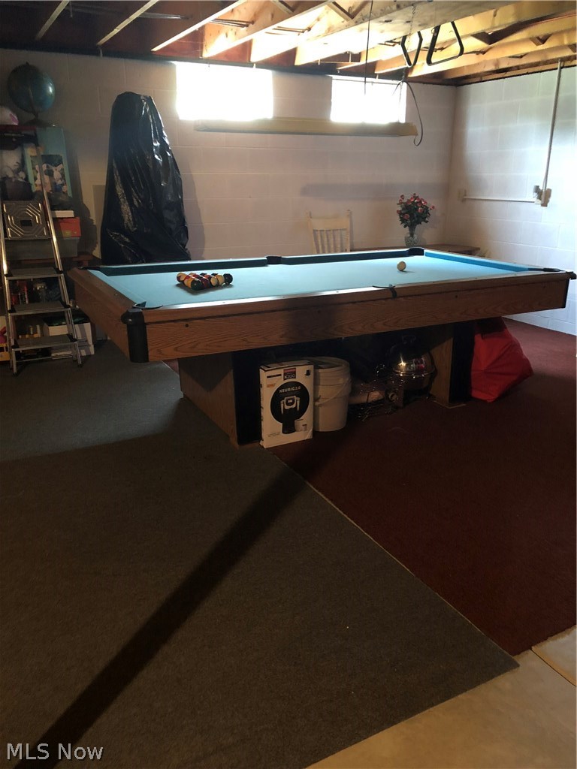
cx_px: 288
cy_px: 384
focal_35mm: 28
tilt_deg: -18.3
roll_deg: +0.8
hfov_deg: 49.7
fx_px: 622
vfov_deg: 63.4
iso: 100
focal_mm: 3.99
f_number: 1.8
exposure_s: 1/4
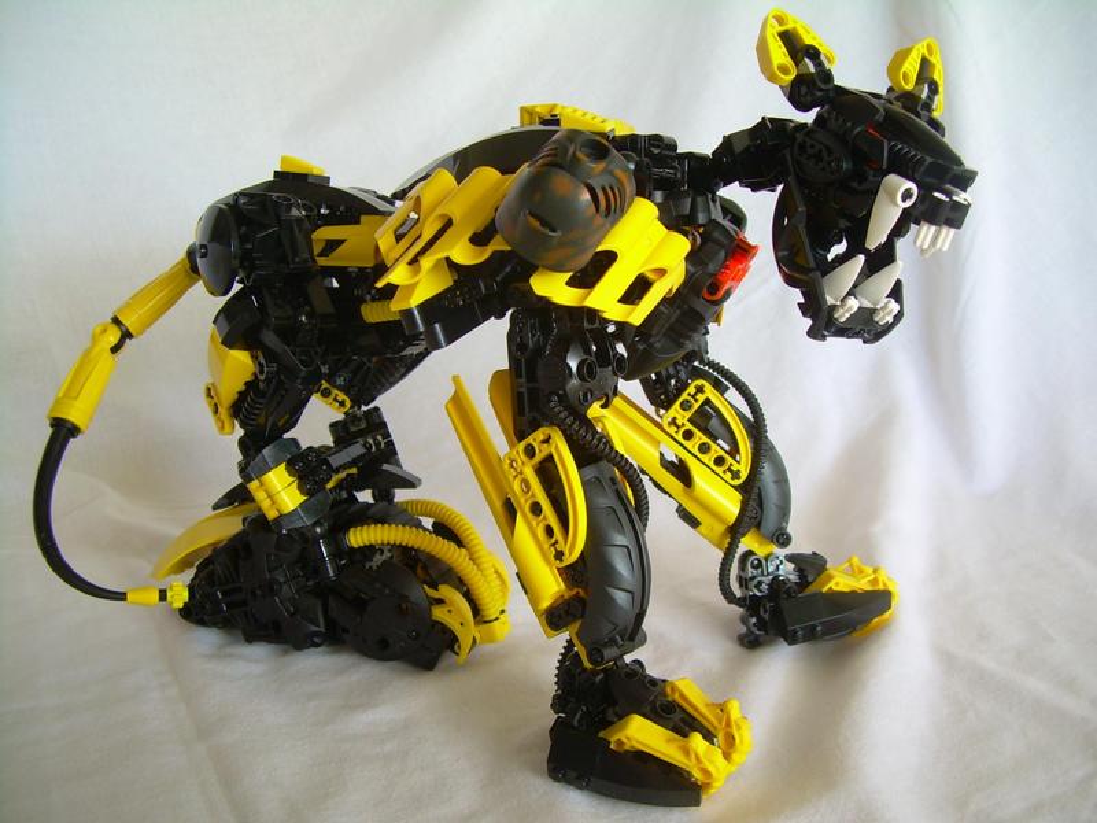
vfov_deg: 37.7
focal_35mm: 38
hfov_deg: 49.0
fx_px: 1204
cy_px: 412
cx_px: 548
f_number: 2.8
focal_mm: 6.3
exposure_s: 1/16.4
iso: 50
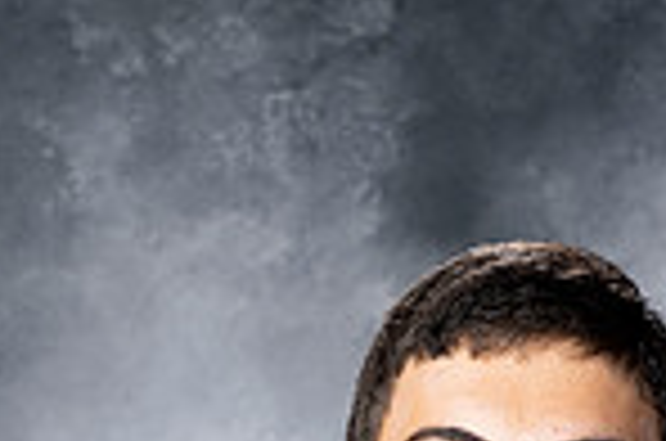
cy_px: 963
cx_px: 482
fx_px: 4504
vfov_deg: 5.5
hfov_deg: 8.4
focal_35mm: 244
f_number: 9
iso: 250
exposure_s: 1/160
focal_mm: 80
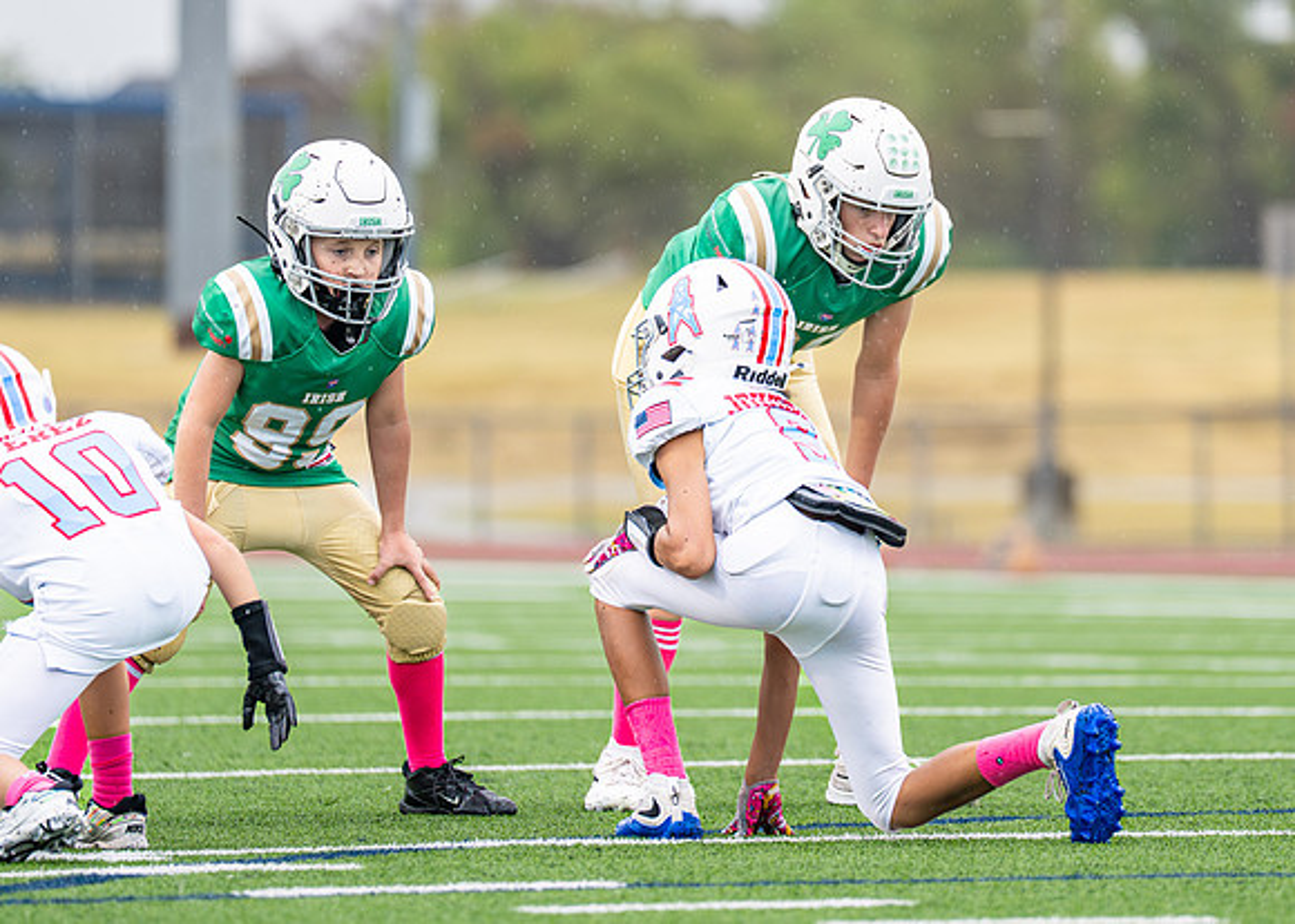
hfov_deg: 5.4
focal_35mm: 374
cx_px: 894
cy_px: 265
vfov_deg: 3.8
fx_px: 13757
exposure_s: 1/1000
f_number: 2.8
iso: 400
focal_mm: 200
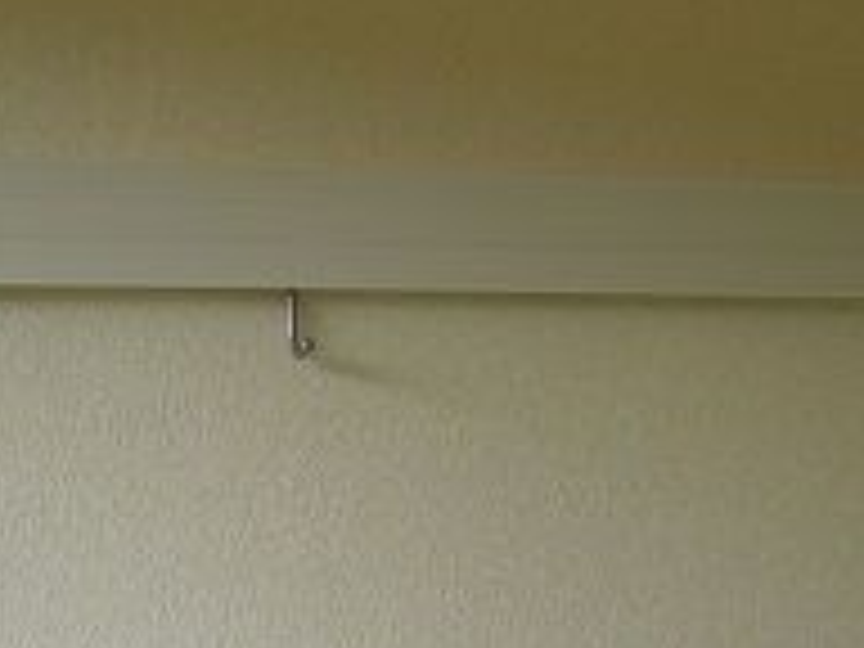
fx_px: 1498
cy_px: 284
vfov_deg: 24.4
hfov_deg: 30.9
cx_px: 112
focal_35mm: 60
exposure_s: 1/500
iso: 160
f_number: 2.8
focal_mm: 4.3
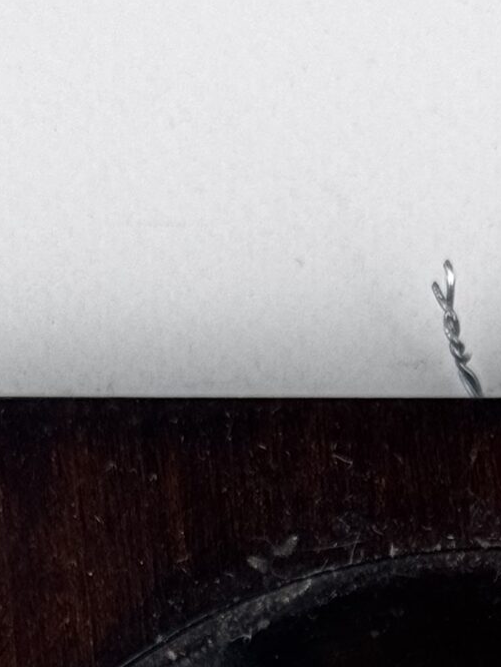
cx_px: 489
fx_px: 3551
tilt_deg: -86.8
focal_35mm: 184
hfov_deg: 8.0
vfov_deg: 10.1
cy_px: 1242
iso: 64
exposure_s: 1/276
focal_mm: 6.76
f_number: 1.78
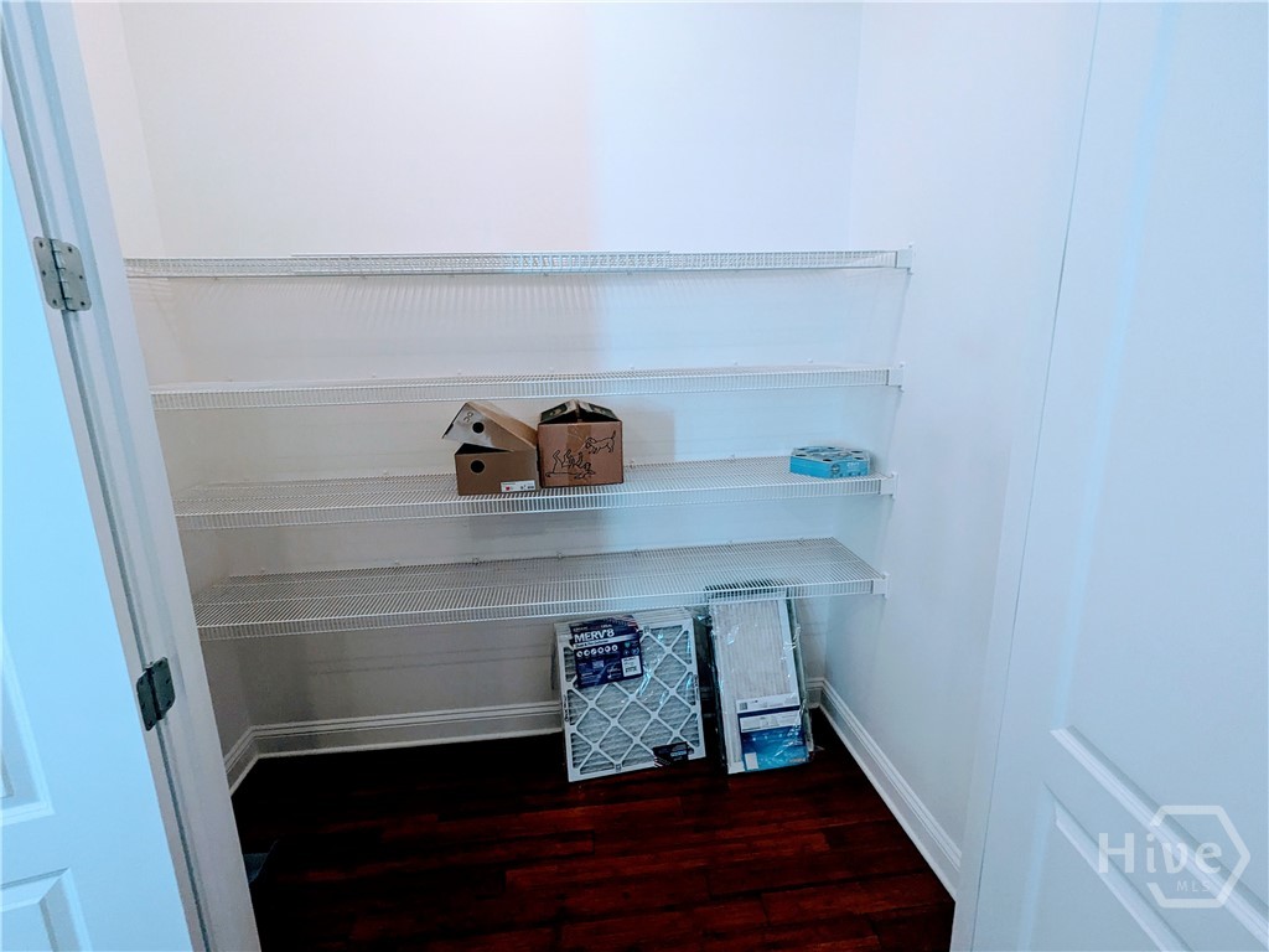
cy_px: 476
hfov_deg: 94.5
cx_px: 634
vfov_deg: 78.1
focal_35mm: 16
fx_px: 587
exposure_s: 1/120
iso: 660
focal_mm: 2.35
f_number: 2.2
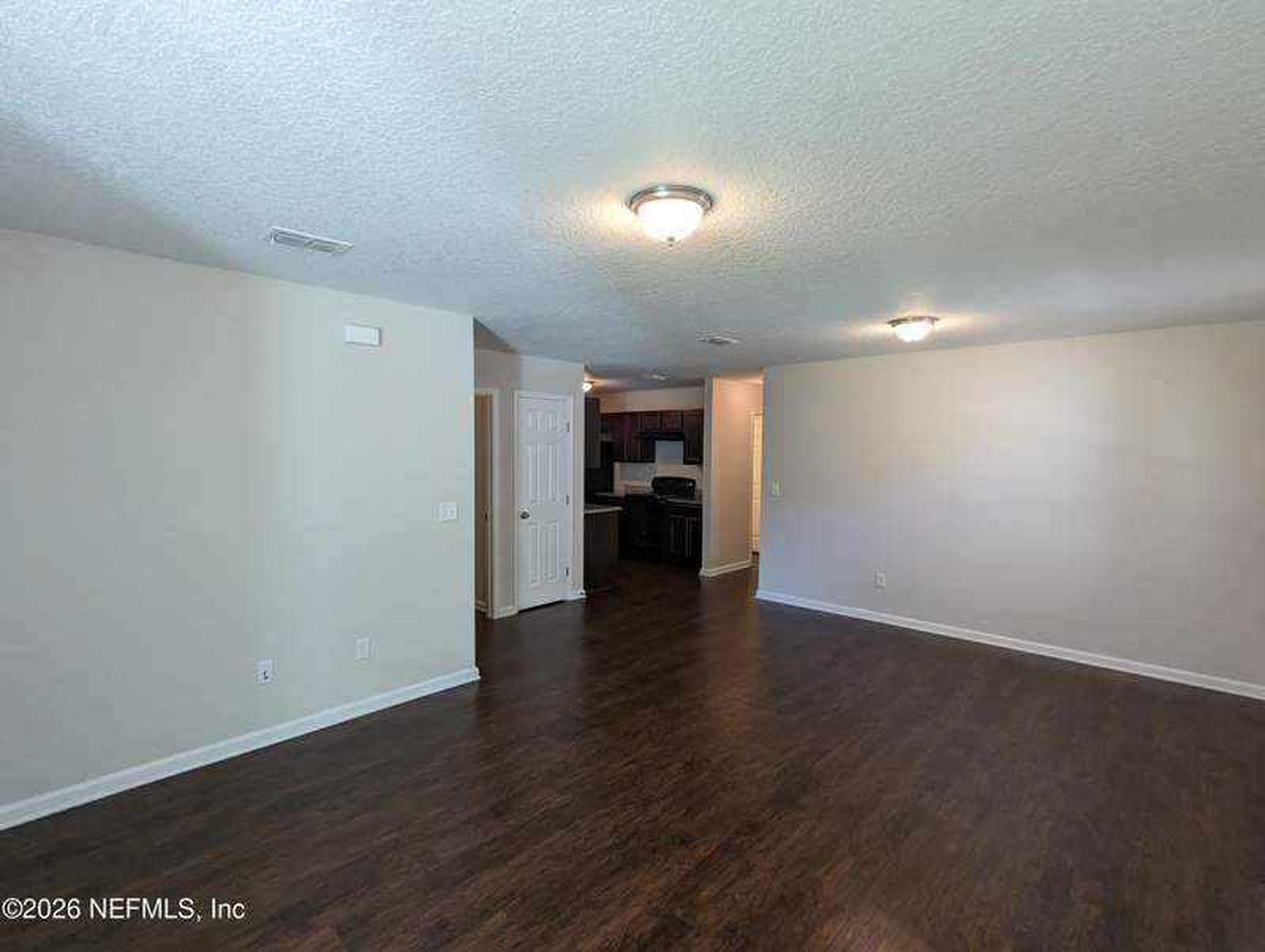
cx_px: 632
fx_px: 585
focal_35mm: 16
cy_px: 476
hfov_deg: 94.4
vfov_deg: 78.2
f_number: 2.2
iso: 230
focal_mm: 2.35
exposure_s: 1/60
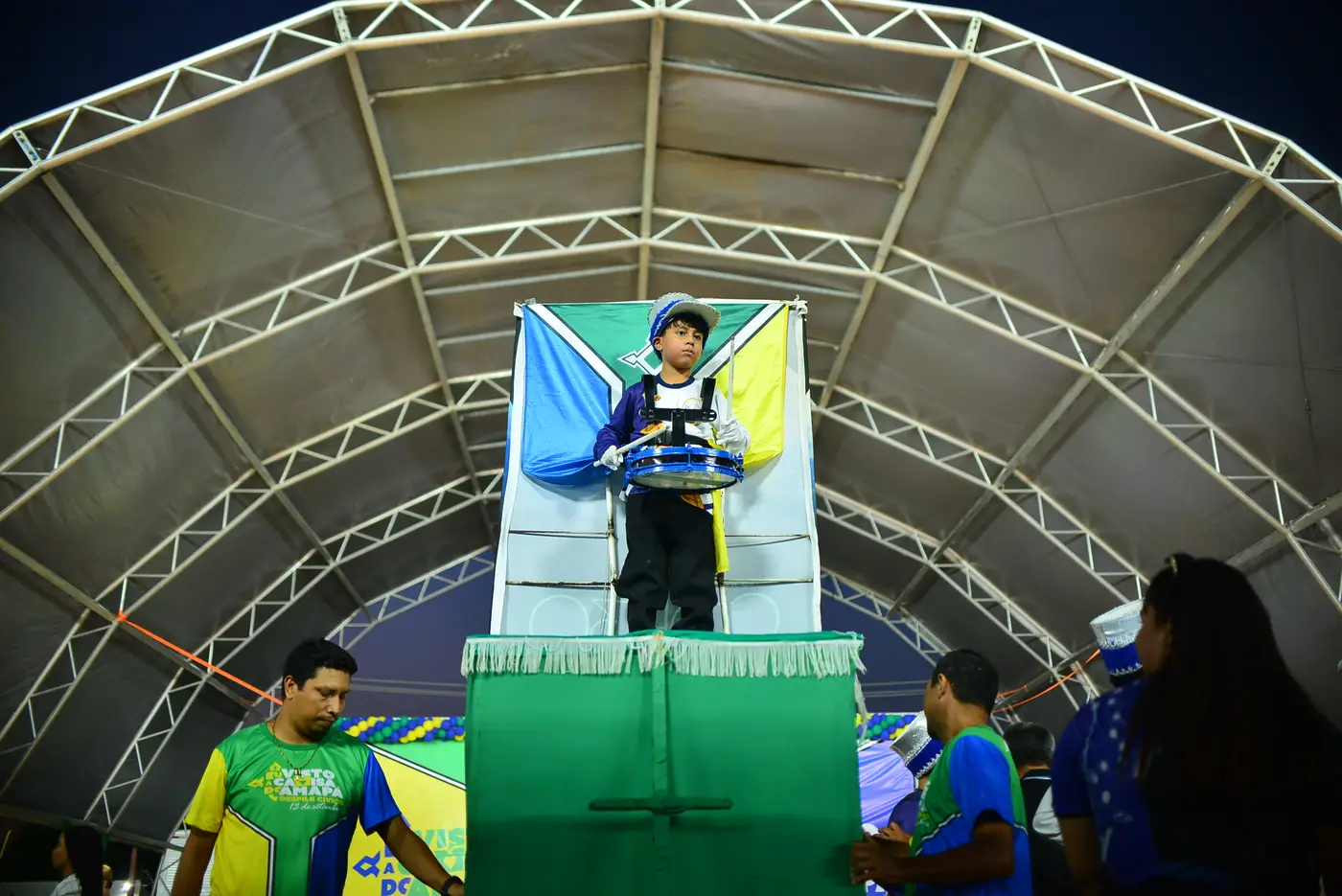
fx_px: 1305
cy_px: 448
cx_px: 671
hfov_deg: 54.4
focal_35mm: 35
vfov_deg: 37.9
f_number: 1.8
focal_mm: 35
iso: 800
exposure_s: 1/180
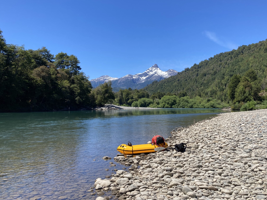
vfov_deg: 44.1
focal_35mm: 32
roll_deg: -0.9
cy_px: 90
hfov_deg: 56.7
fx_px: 247
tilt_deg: +4.0
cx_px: 148
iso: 20
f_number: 1.8
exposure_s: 1/1779
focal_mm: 3.99
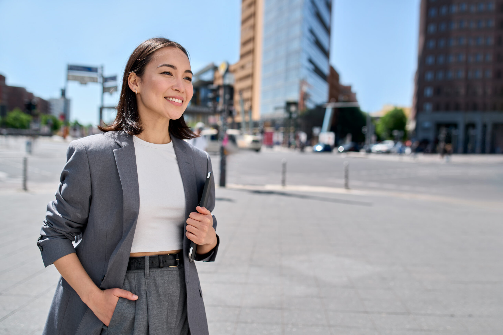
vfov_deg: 37.9
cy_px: 168
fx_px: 489
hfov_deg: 54.4
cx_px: 252
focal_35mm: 35
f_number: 2.2
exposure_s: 1/1250
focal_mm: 35
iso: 100
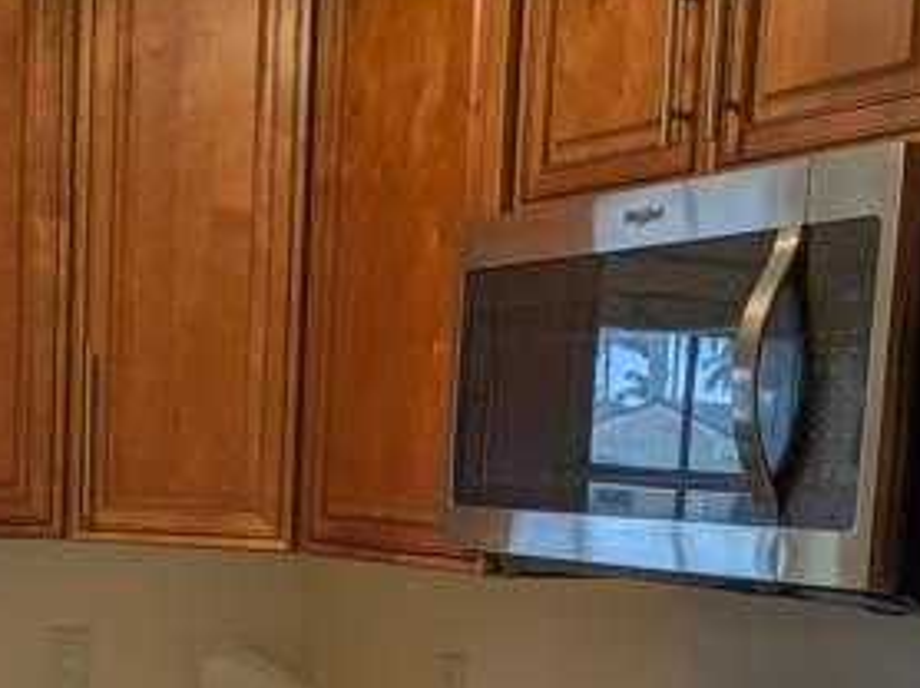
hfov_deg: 26.7
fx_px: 1912
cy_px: 632
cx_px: 222
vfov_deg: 20.0
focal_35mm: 72
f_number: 1.89
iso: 61
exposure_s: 1/120
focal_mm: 5.43
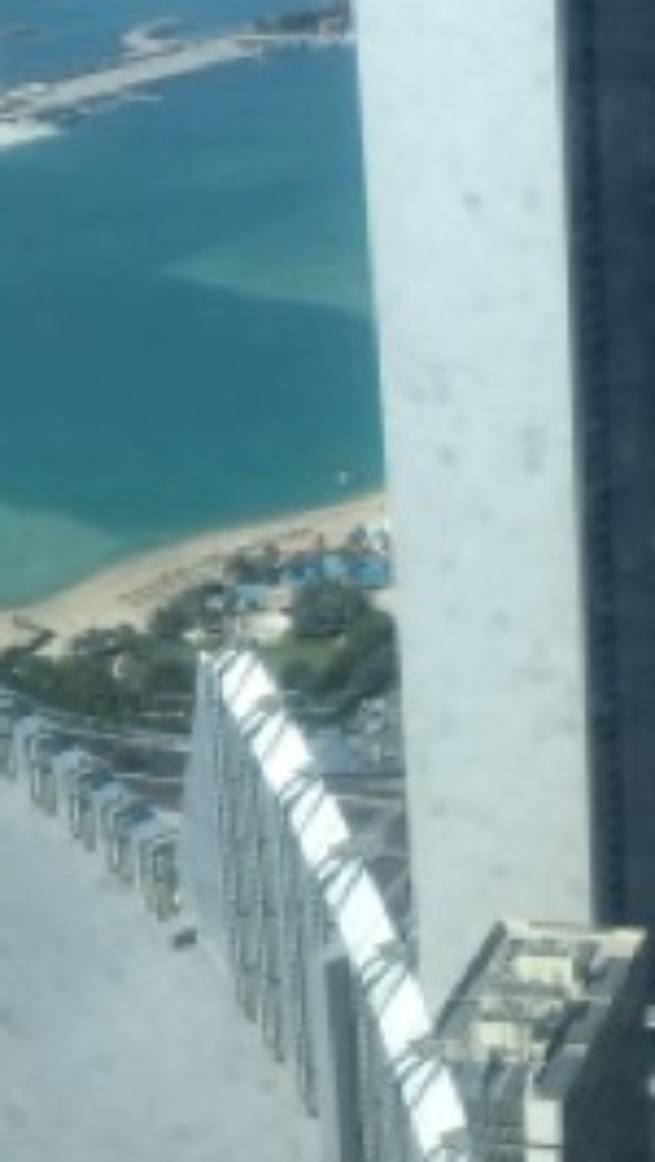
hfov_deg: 15.3
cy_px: 529
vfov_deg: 27.8
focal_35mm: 76
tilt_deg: -20.1
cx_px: 795
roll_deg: -1.5
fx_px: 2342
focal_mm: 4.15
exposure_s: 1/864
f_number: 2.2
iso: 25
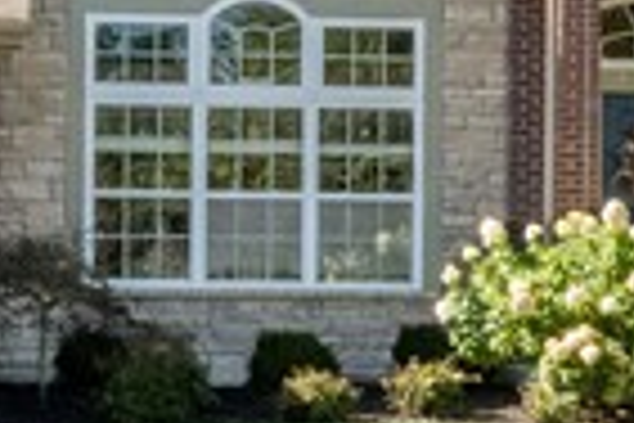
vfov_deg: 12.7
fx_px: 1902
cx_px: 175
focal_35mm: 108
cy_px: 176
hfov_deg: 18.8
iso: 4000
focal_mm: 14
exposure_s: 1/800
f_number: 16
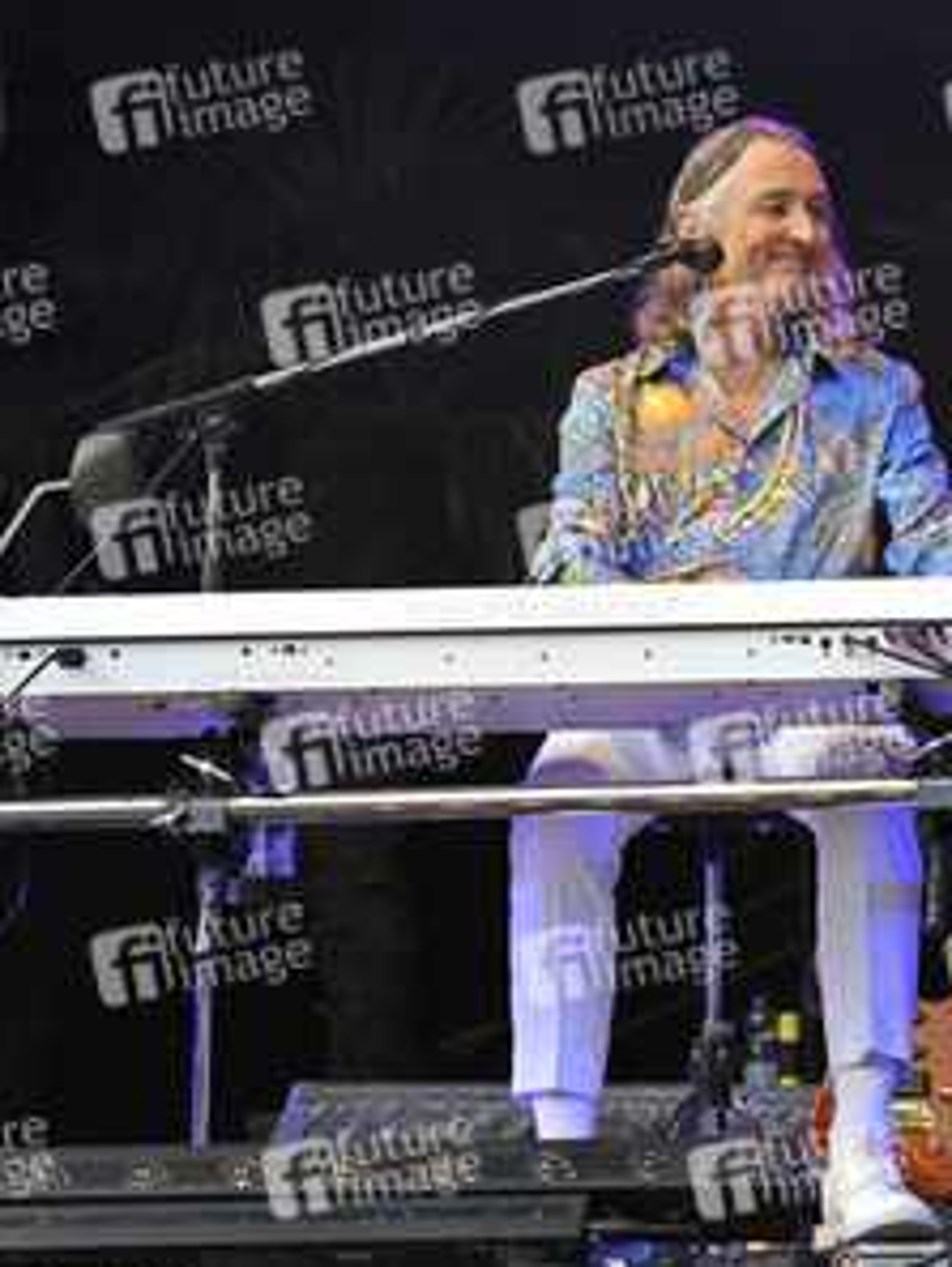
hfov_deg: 9.7
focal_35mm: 153
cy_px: 636
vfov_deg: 12.9
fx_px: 5606
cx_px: 685
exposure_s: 1/250
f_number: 5.6
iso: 400
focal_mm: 105
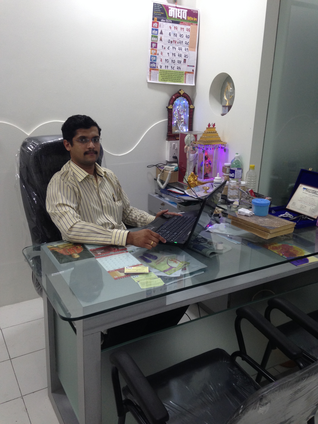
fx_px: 404
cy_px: 212
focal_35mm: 33
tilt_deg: -16.2
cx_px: 159
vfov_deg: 55.4
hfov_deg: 42.9
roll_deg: -1.3
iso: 125
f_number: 2.4
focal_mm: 4.12
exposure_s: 1/20
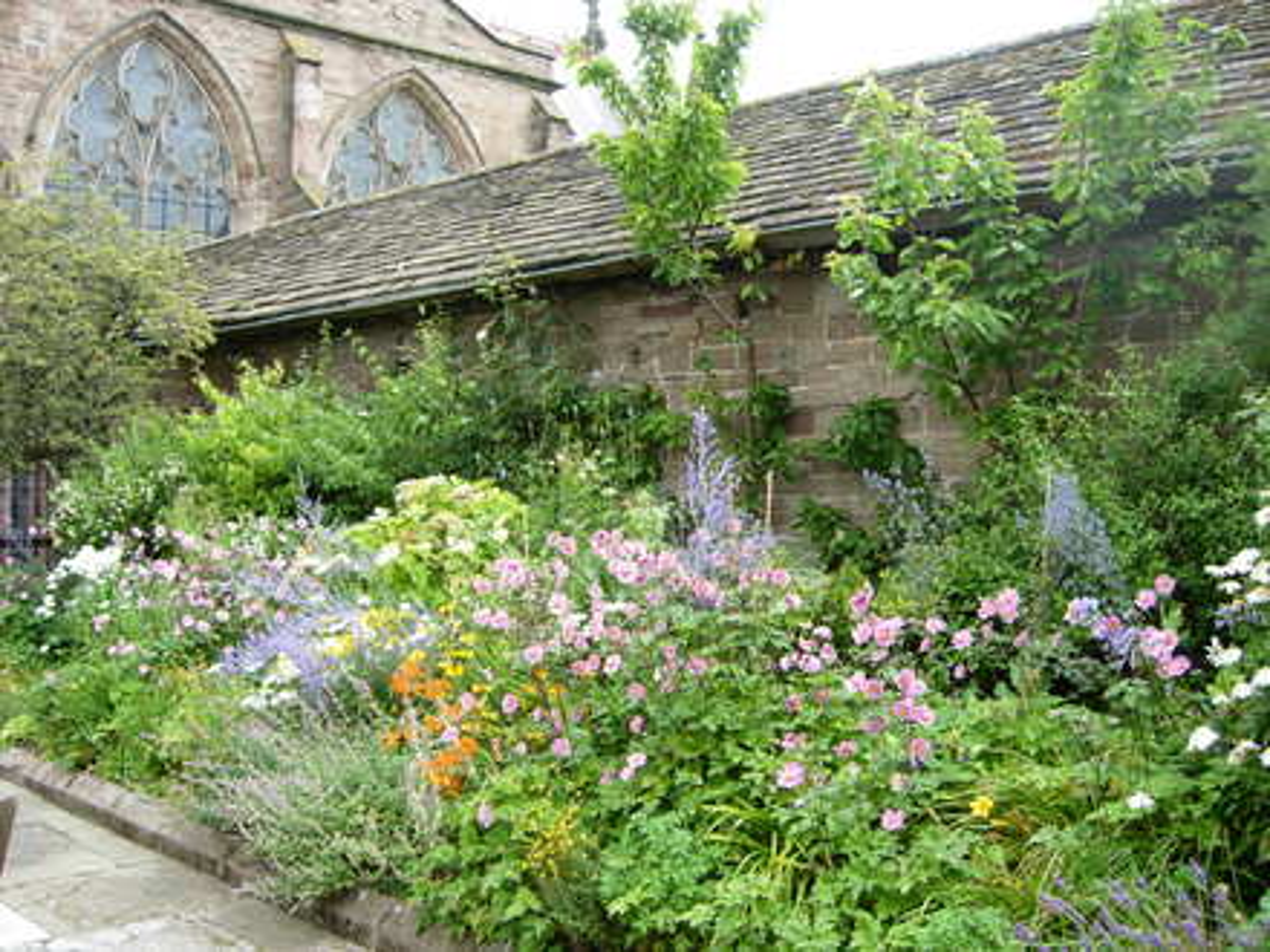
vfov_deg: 39.7
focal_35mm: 36
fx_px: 1321
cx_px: 635
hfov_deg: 51.4
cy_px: 476
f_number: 3
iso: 50
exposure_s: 1/76.1
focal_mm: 7.5
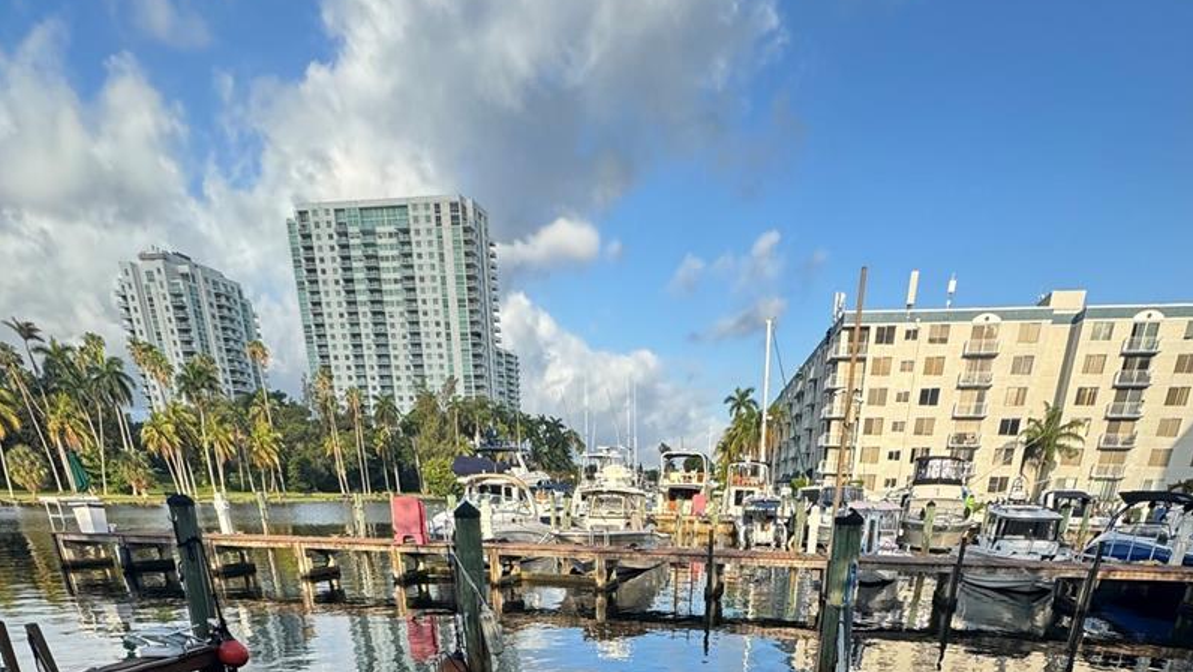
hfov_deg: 78.5
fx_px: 728
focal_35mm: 23
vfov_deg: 36.4
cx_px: 649
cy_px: 832
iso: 40
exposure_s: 1/421
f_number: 2.2
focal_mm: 2.22
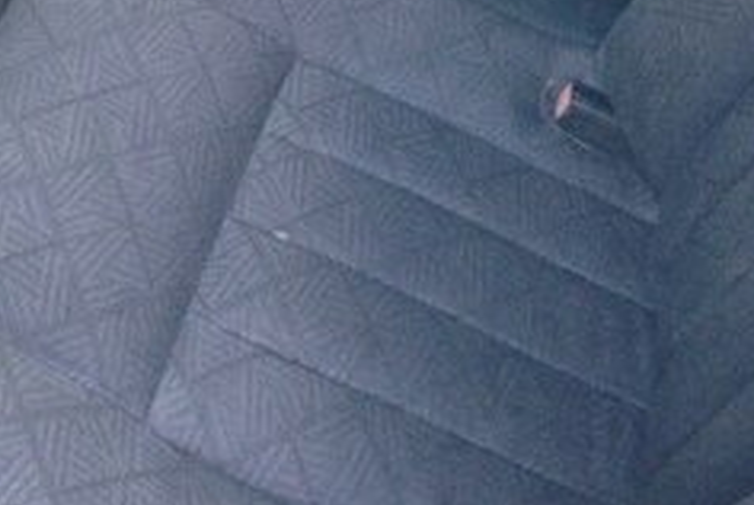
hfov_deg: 27.8
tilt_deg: -37.8
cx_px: 233
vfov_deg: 17.9
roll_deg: -2.9
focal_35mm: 72
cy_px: -128
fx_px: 1510
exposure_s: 1/20
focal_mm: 4.12
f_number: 2.4
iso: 320
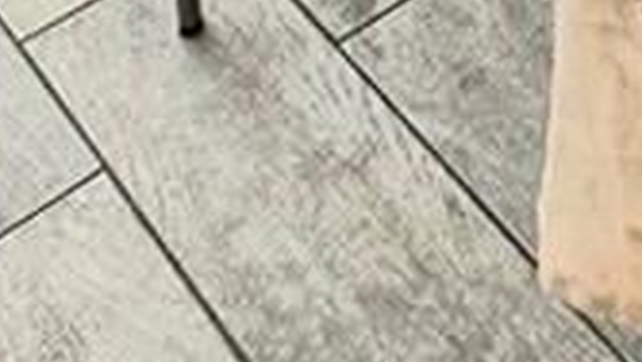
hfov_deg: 17.0
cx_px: 1184
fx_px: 1737
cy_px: -1082
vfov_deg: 7.8
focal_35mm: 102
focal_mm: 2.2
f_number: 2.2
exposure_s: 1/60.2
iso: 125
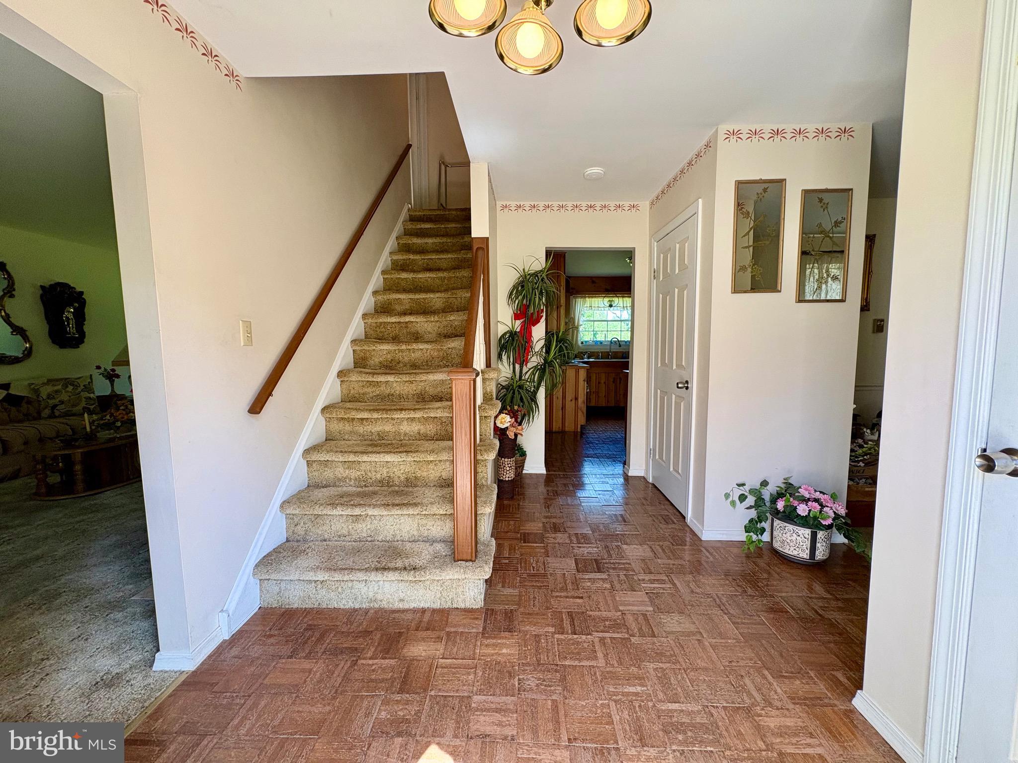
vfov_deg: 85.7
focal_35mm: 14
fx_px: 412
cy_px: 382
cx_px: 509
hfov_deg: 102.1
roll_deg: +1.0
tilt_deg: -4.2
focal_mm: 2.22
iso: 160
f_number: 2.2
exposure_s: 1/120
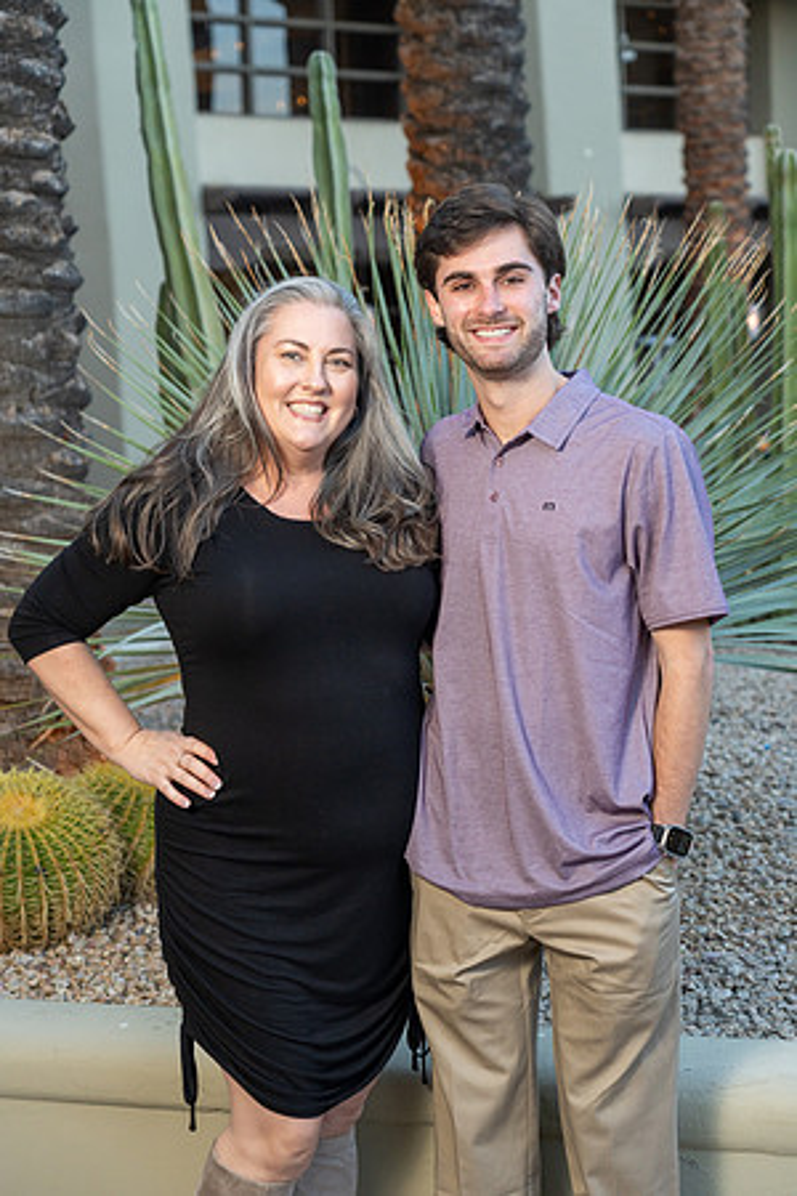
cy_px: 598
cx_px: 398
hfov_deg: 20.6
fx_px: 2192
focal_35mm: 66
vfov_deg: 30.5
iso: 800
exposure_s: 1/200
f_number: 4
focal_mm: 66
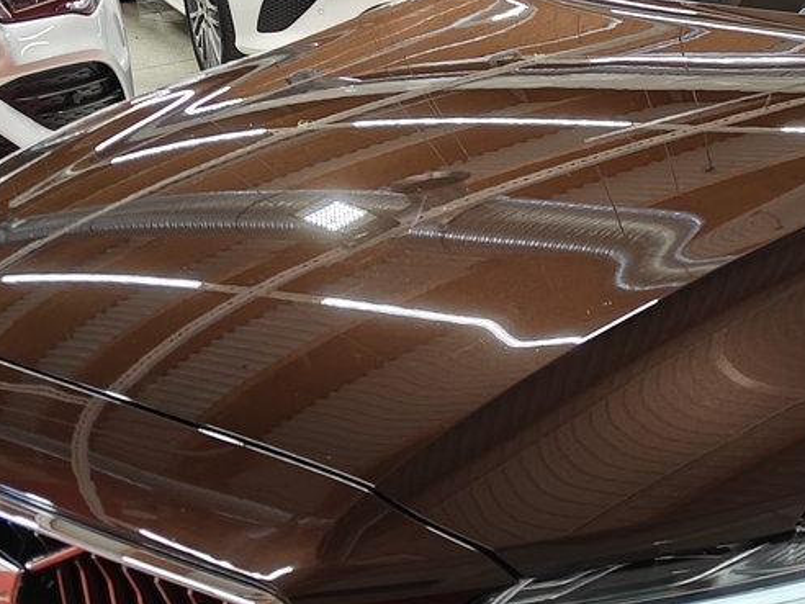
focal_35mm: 82
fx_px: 1907
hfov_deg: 22.7
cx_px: 848
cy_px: 416
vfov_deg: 17.9
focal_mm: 5.59
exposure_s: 1/50
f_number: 1.8
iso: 80
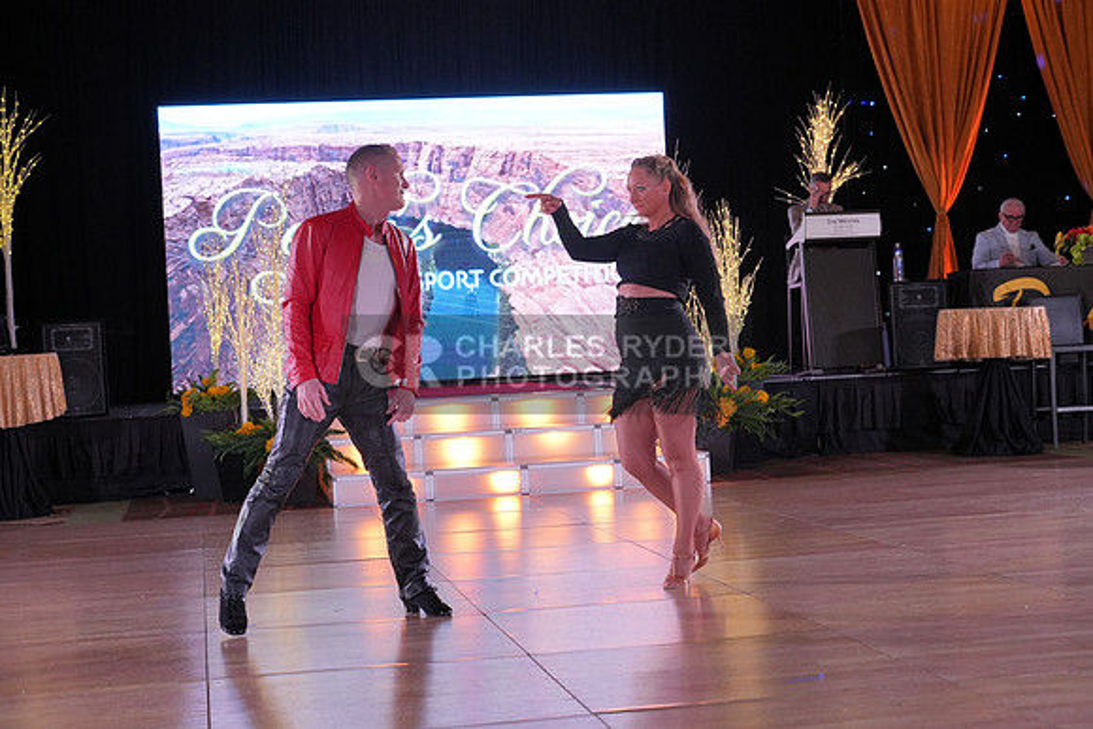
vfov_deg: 21.9
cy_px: 364
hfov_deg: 32.4
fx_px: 1883
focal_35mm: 62
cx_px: 546
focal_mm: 62
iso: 2000
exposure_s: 1/400
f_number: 4.5
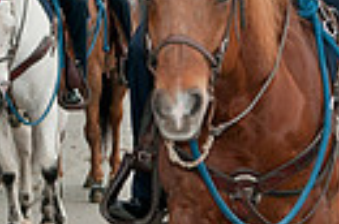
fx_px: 2395
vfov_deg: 5.3
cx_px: -183
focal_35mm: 255
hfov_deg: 7.9
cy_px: -14
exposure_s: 1/400
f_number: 5
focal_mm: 38
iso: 200
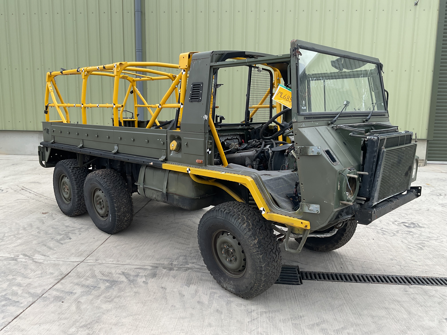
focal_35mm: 29
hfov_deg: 61.7
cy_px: 168
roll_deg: -1.1
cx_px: 224
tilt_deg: -9.9
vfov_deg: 48.2
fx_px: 374
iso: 16
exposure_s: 1/524
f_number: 1.8
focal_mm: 3
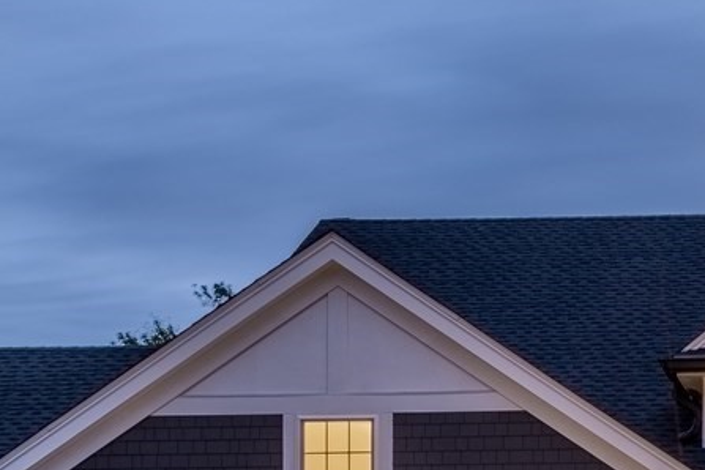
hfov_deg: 17.9
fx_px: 2154
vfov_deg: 12.2
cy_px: 578
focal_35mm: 110
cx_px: 795
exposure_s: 1/8
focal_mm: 24
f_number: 14
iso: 64
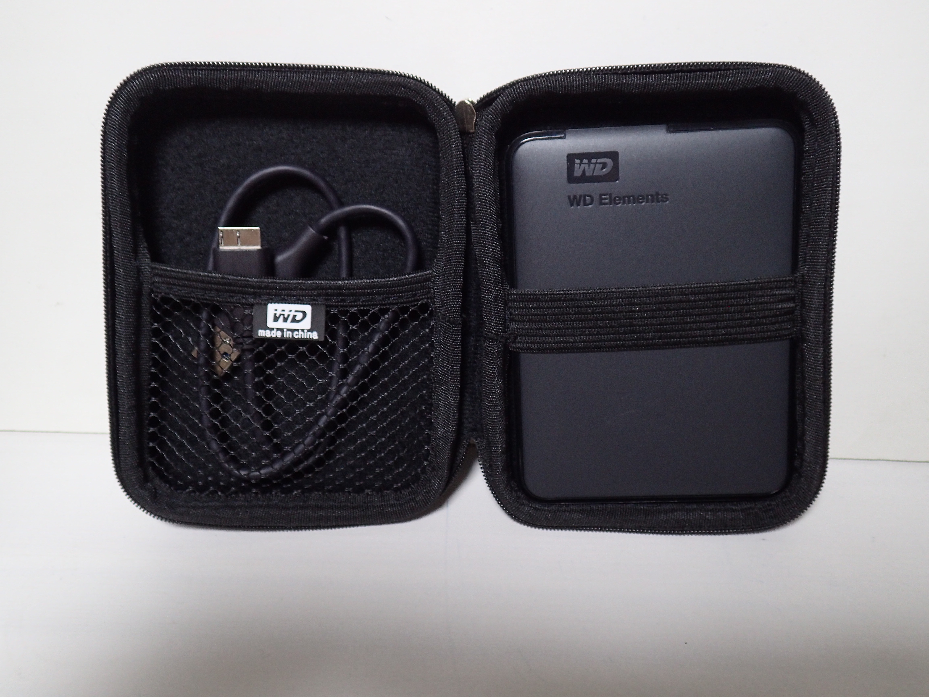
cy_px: 348
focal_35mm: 30
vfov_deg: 46.8
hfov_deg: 60.0
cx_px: 464
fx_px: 805
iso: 250
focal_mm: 5.5
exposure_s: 1/30
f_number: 2.3
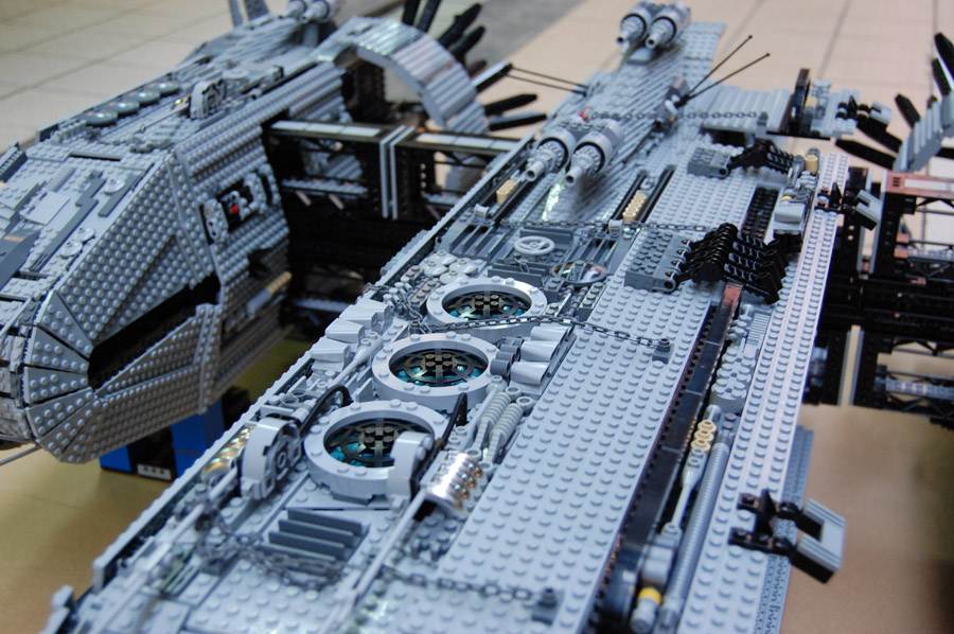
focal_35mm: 46
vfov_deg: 28.9
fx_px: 1231
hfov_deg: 42.4
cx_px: 477
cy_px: 317
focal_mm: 31
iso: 800
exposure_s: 1/20
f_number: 4.5
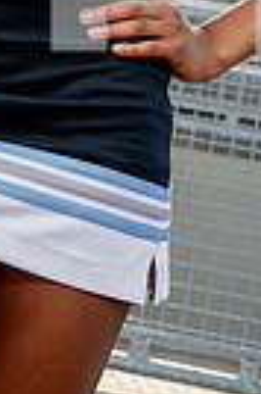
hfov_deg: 6.8
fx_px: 2202
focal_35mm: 202
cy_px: -244
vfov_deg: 9.8
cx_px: 23
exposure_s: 1/250
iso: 400
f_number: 8
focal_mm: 60
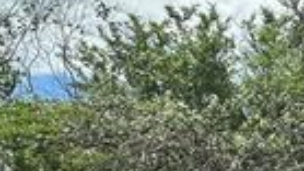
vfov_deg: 20.2
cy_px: 214
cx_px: 501
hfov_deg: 24.5
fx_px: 443
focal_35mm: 55
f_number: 2.2
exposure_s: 1/1383
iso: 40
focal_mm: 2.22
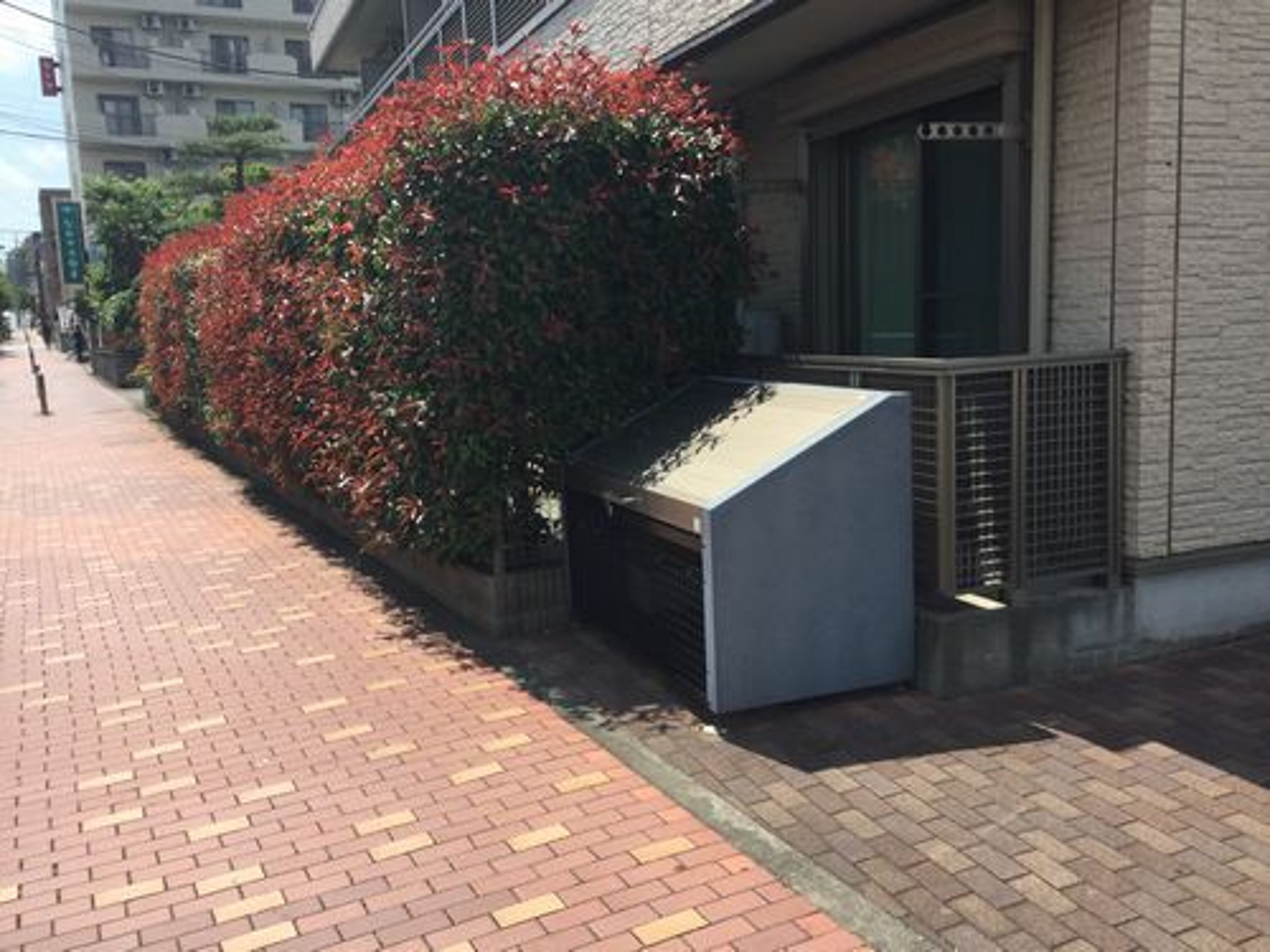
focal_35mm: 31
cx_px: 635
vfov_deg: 45.4
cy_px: 476
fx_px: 1137
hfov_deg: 58.4
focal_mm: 3.3
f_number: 2.4
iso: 25
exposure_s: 1/994
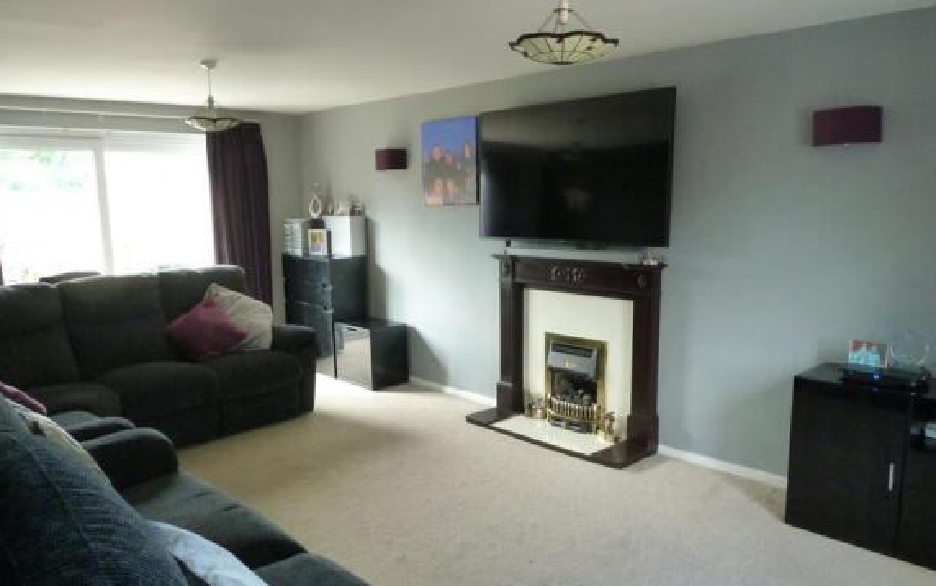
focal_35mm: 27
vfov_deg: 46.0
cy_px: 331
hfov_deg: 68.4
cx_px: 470
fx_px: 689
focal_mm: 4.1
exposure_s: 1/30
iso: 400
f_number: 3.3
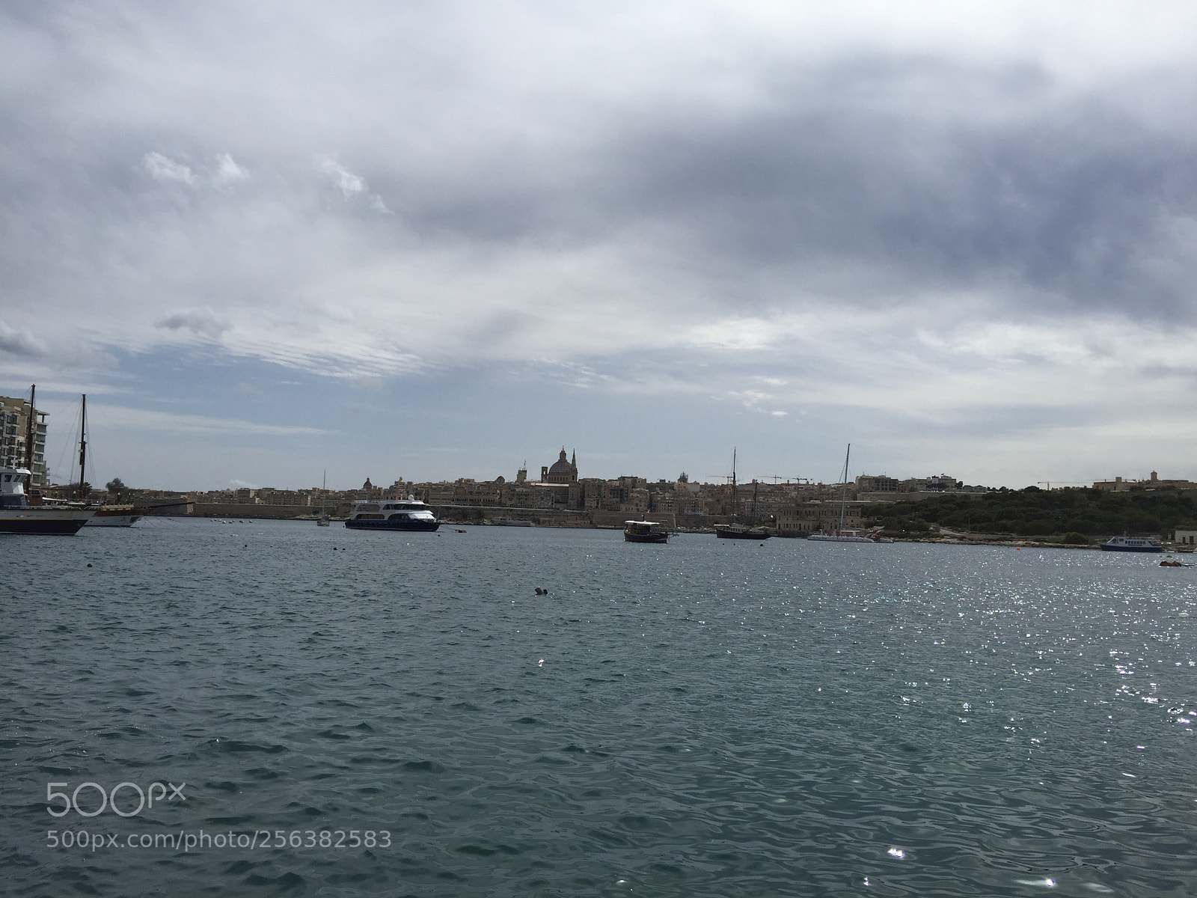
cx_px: 598
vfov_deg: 48.2
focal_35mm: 29
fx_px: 1003
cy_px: 449
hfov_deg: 61.7
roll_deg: -2.6
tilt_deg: +4.7
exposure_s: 1/5650
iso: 32
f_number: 2.2
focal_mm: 4.15
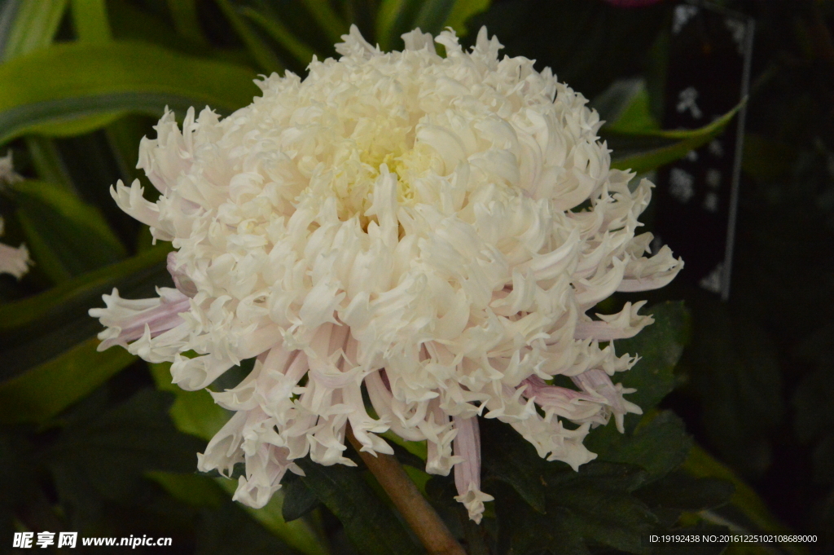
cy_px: 278
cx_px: 417
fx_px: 4340
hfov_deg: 11.0
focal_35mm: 188
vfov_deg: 7.3
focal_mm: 125
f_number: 18
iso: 6400
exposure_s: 1/200
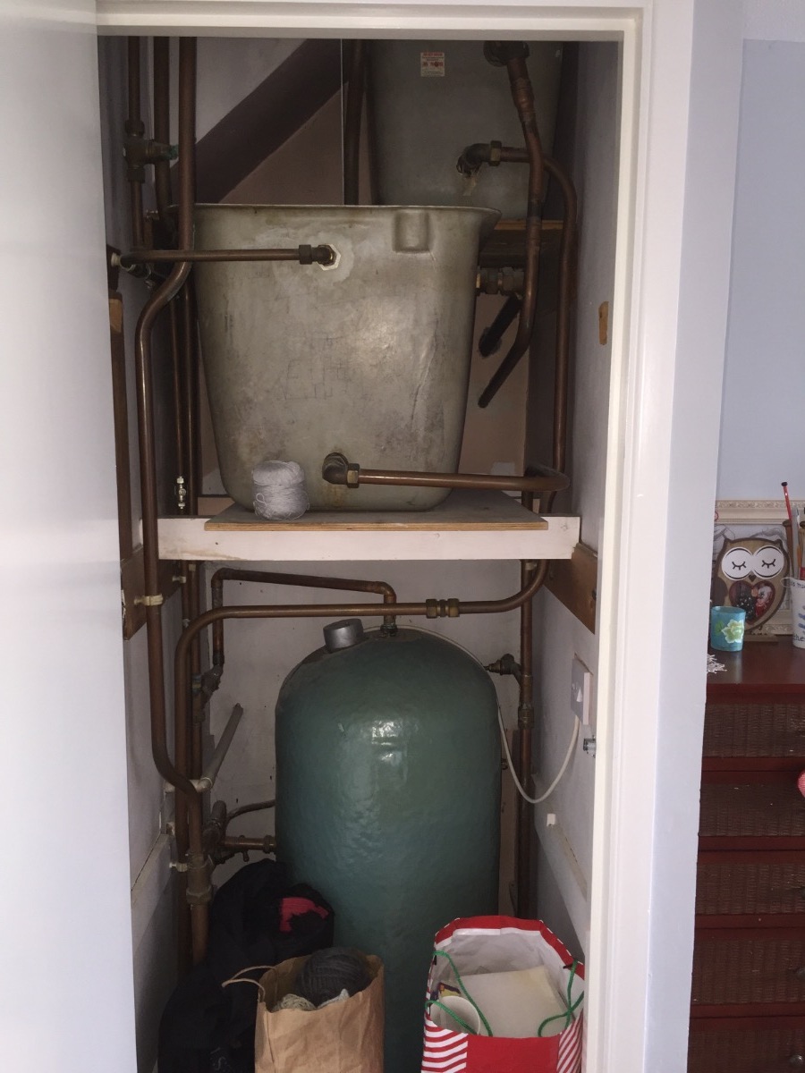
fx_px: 899
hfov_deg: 48.2
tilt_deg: -6.8
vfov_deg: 61.7
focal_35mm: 29
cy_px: 536
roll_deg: -0.4
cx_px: 402
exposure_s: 1/33
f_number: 2.2
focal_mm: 4.15
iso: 64
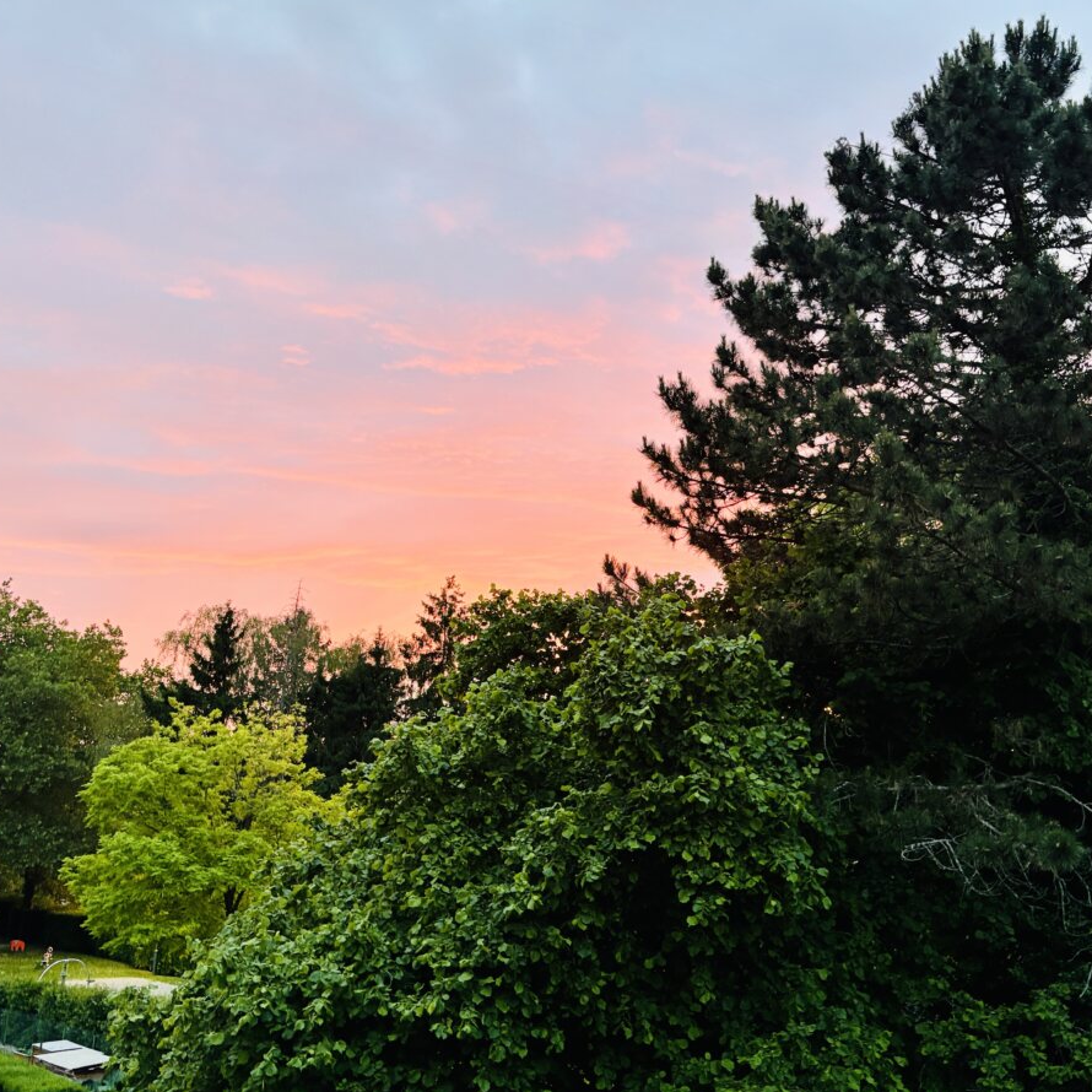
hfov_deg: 52.3
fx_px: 1106
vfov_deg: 52.5
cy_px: 542
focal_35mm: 31
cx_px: 640
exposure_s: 1/60
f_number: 1.6
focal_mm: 5.96
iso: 250
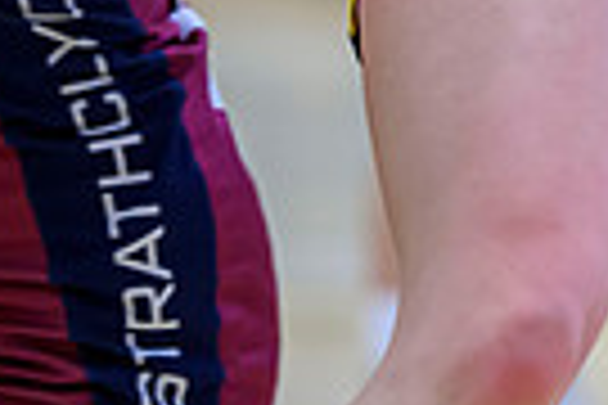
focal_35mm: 650
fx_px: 10977
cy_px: -554
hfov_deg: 3.2
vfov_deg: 2.1
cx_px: 626
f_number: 3.2
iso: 3200
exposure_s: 1/800
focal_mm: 130
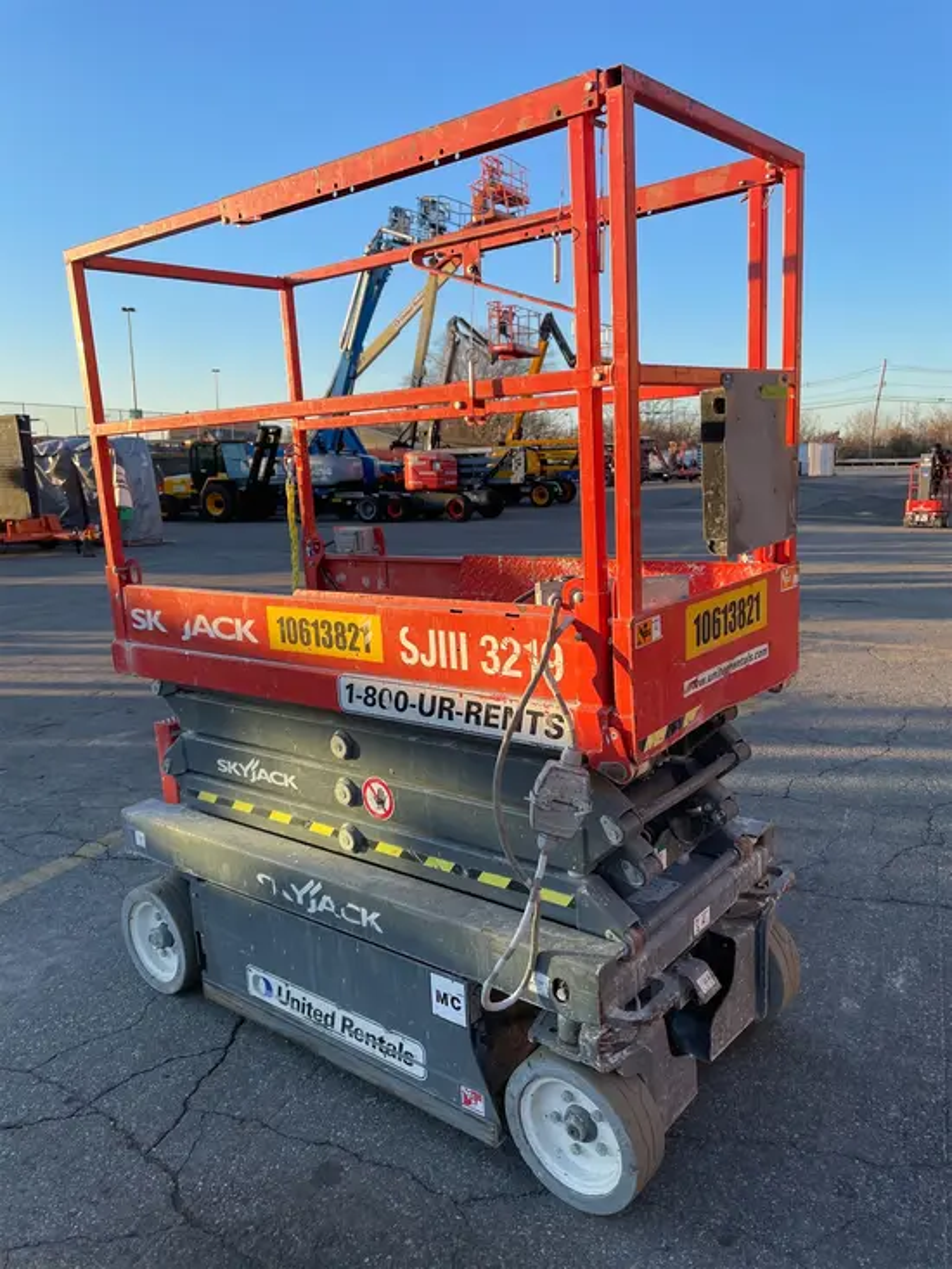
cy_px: 634
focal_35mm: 26
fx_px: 953
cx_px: 476
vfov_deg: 67.3
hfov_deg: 53.1
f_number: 1.6
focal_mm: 4.2
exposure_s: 1/1092
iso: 50
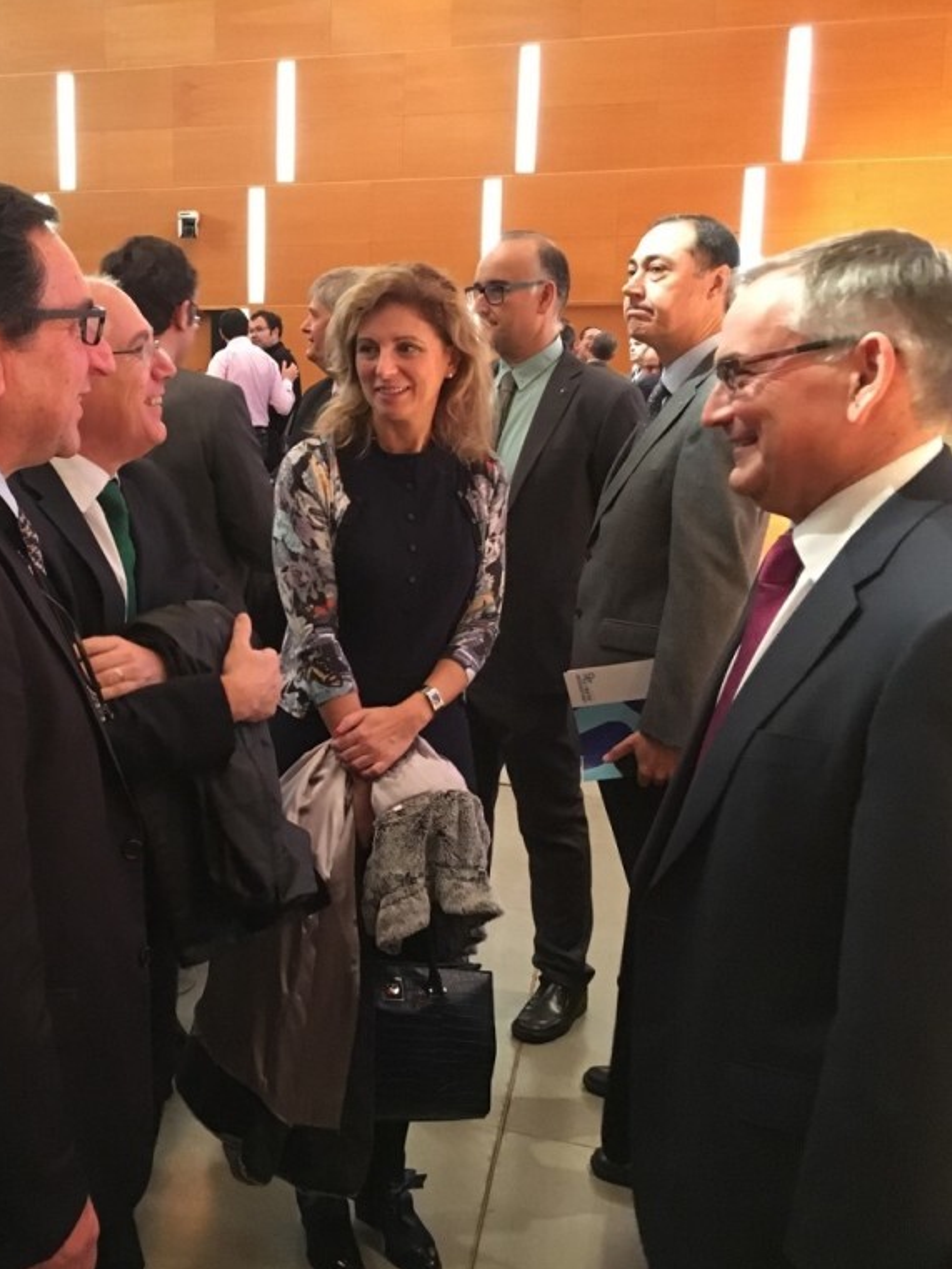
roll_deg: +0.1
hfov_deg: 36.0
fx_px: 1430
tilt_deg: -10.2
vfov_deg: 47.9
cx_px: 233
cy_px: 634
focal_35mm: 39
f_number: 2.2
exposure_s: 1/17
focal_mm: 4.15
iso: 320
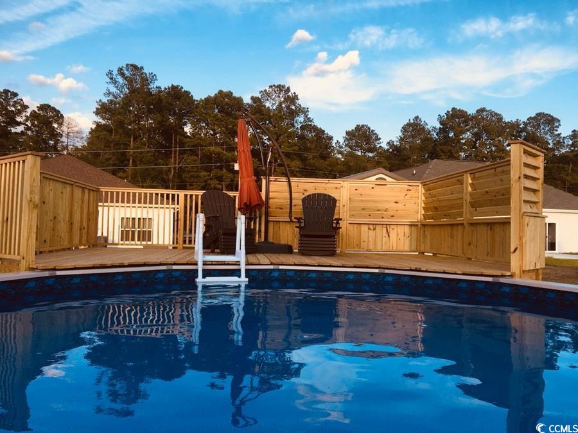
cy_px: 216
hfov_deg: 61.7
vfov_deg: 48.2
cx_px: 289
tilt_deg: +1.4
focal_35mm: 29
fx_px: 484
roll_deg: +0.5
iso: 25
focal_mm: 4.15
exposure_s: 1/635
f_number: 2.2
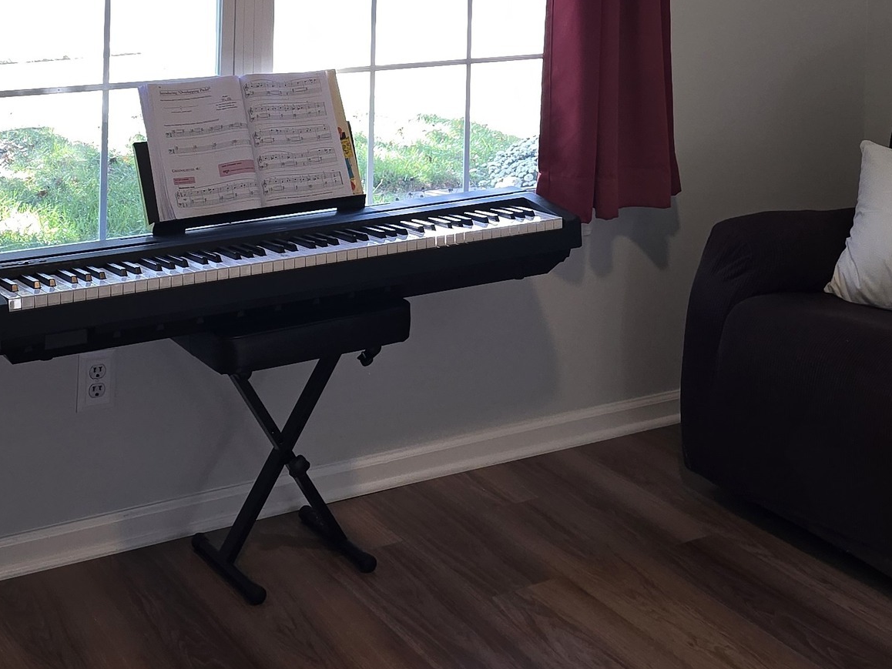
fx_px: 1572
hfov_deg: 31.7
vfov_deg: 22.4
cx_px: 476
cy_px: -102
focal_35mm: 61
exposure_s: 1/60
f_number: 1.7
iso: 50
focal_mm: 6.3
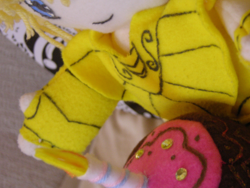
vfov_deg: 14.5
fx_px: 737
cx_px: 152
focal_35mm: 102
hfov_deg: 19.2
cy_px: 80
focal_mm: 21
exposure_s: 1/4.9
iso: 200
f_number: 3.5
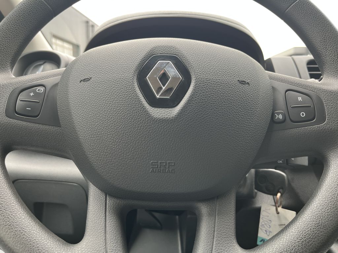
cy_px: 126
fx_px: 254
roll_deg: +0.0
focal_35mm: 26
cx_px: 169
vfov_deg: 53.1
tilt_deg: -8.3
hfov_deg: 67.3
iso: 32
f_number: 1.6
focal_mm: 5.1
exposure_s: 1/122
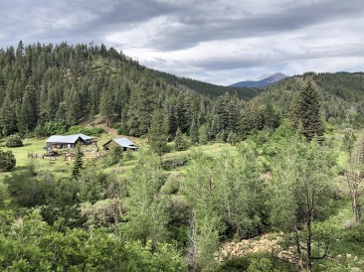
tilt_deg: -4.2
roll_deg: +0.4
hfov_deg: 63.5
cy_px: 136
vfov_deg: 49.7
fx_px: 294
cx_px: 182
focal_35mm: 28
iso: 20
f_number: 1.8
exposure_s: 1/511
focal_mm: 3.99
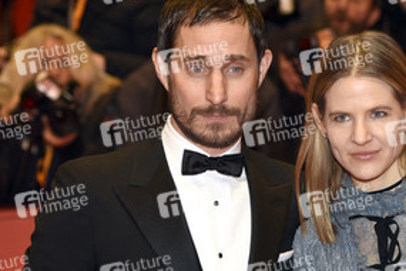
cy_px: 165
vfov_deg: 8.3
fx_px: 1872
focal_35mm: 166
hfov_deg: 12.3
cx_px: 298
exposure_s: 1/320
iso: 400
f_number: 3.2
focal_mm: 70
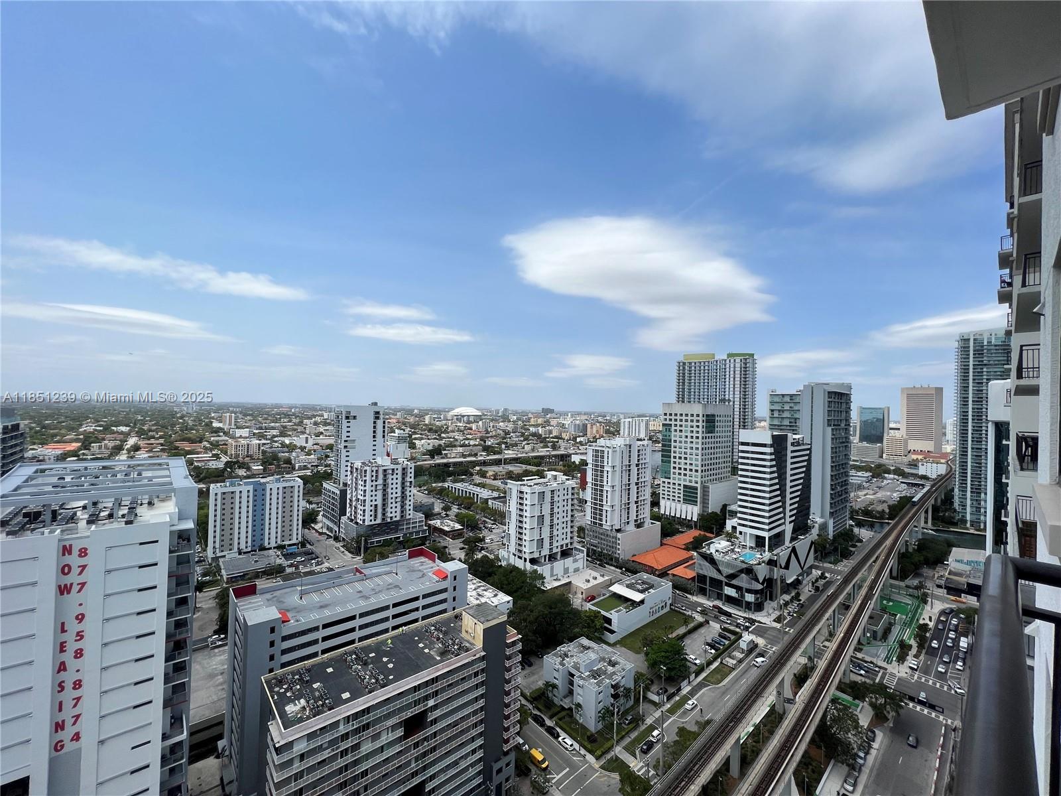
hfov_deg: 106.2
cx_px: 530
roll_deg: -1.9
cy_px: 398
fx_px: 398
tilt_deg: +1.4
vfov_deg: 89.9
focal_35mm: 13
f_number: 1.8
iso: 32
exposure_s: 1/3040
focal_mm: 1.57
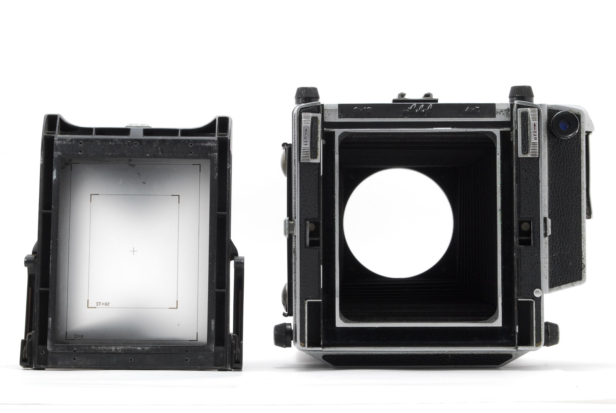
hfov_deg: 24.6
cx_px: 308
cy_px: 206
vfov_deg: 16.6
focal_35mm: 82
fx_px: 1415
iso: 400
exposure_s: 1/160
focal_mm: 55
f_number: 16
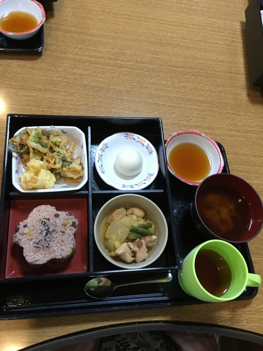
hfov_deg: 48.2
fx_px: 294
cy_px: 176
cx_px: 132
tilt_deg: -61.3
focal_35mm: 29
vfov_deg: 61.7
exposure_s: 1/30
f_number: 2.2
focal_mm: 4.15
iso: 160
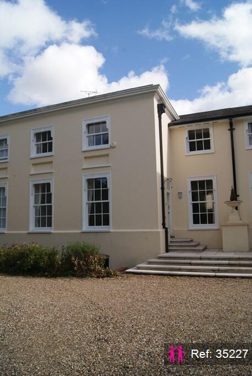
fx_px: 283
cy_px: 188
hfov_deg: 48.0
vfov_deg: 67.3
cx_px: 126
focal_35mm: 27
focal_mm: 18
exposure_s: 1/160
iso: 100
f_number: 13
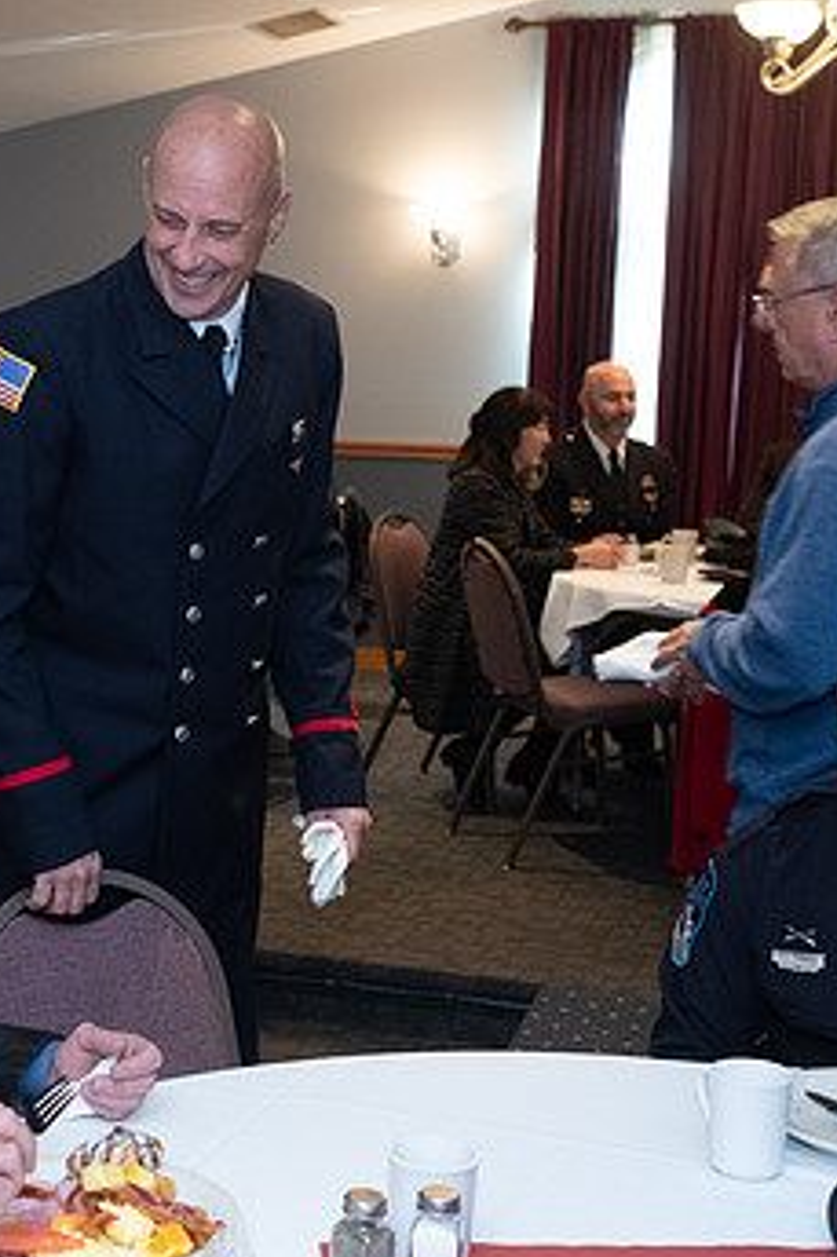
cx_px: 183
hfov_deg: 22.7
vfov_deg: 33.9
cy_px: 678
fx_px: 2060
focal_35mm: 59
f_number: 2.8
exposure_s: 1/125
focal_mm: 23
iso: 1600
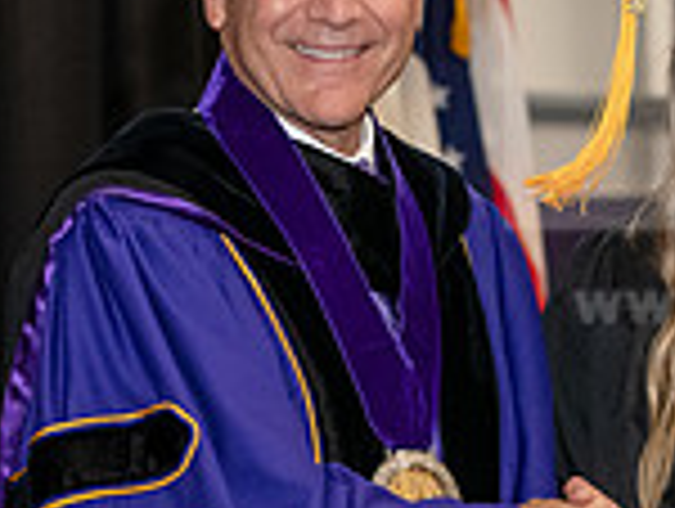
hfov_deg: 7.6
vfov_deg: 5.7
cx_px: 369
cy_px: 398
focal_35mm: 260
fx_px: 5078
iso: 2500
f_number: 5
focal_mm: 70
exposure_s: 1/200
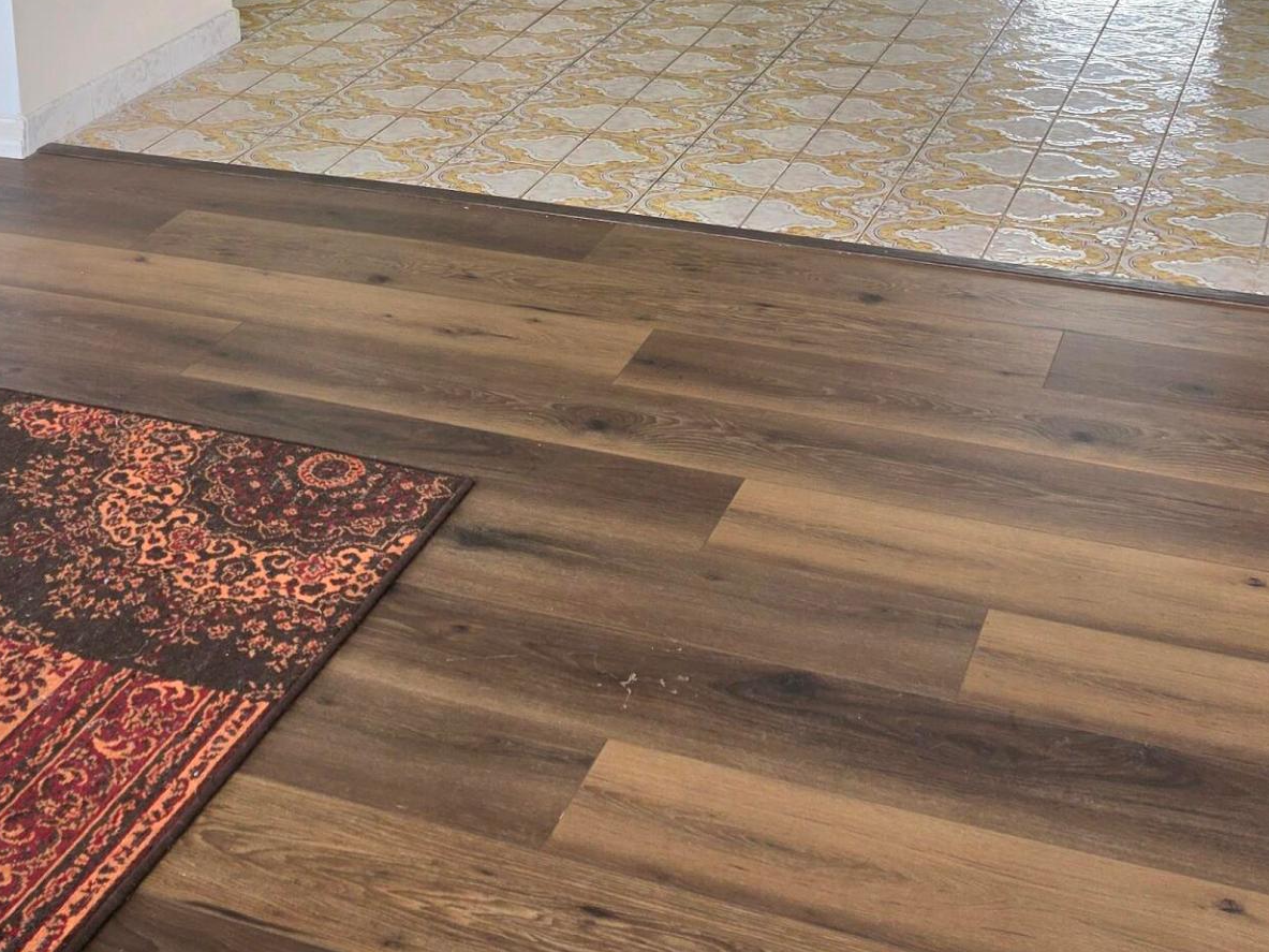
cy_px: -172
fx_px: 2053
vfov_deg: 23.9
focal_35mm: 56
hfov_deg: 33.8
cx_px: 349
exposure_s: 1/120
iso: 20
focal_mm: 6.5
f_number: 1.4
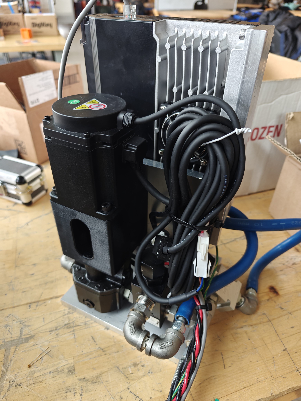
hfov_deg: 58.9
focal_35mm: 23
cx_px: 150
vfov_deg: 73.9
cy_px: 200
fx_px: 267
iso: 125
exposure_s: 1/60
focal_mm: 6.06
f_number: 1.6
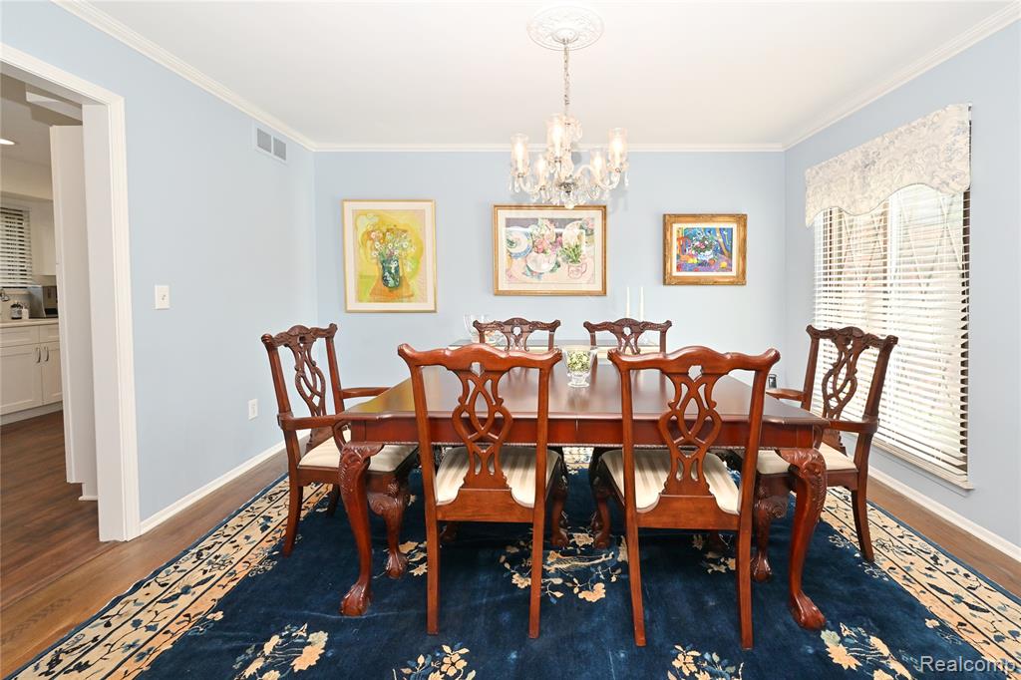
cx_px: 510
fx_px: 397
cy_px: 340
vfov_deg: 81.2
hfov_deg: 104.3
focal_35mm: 14
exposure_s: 1/60
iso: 640
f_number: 10
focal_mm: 14
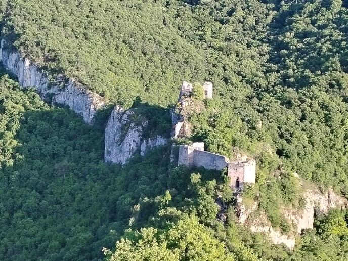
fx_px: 895
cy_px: 130
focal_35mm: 89
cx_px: 174
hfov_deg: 22.0
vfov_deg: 16.6
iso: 100
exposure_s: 1/129
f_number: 1.75
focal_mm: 5.25
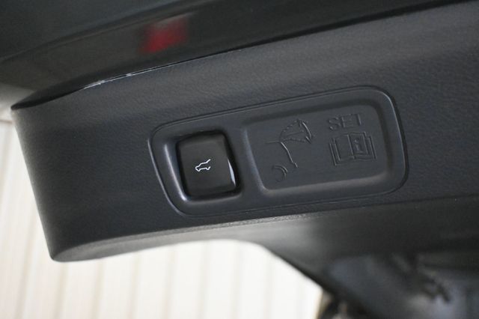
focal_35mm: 47
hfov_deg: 41.7
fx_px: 628
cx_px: 240
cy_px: 160
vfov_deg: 28.5
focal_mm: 31.5
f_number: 5
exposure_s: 1/60
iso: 12800
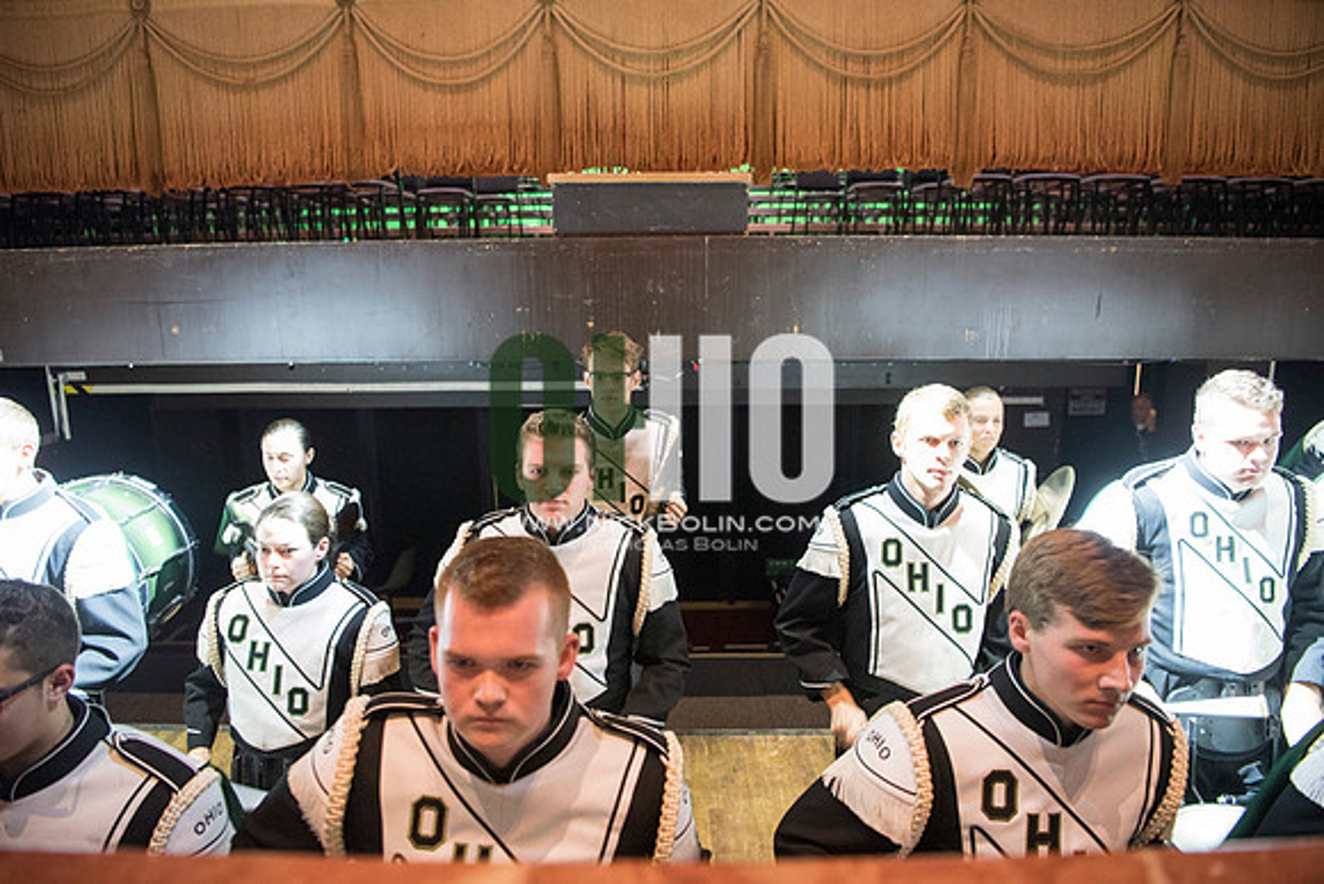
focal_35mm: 24
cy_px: 442
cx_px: 662
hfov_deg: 73.7
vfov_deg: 53.2
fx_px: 883
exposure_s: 1/40
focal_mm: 24
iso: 4000
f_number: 2.8
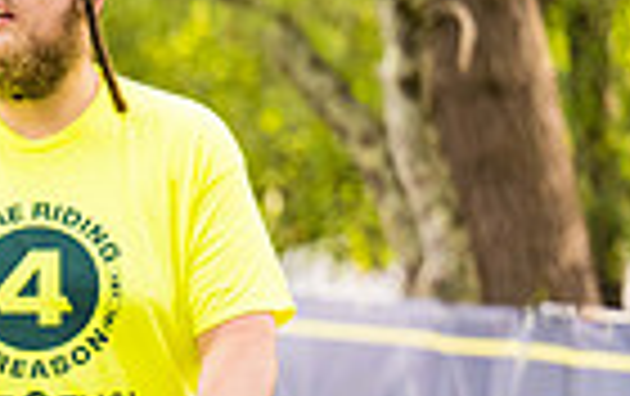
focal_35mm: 463
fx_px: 7962
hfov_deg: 4.5
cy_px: 547
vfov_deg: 2.8
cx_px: -522
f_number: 2.8
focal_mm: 110
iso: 800
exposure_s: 1/1250
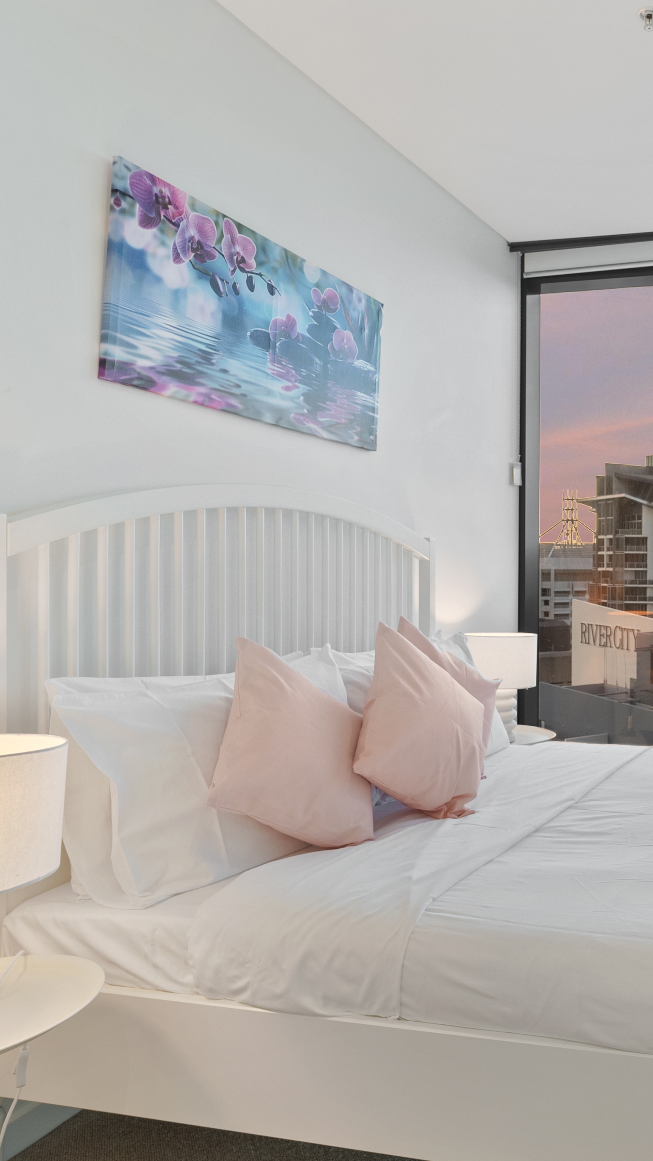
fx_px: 801
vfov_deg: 71.9
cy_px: 567
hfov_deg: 36.9
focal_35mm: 26
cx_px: 729
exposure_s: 1/5
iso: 320
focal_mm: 16
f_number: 9
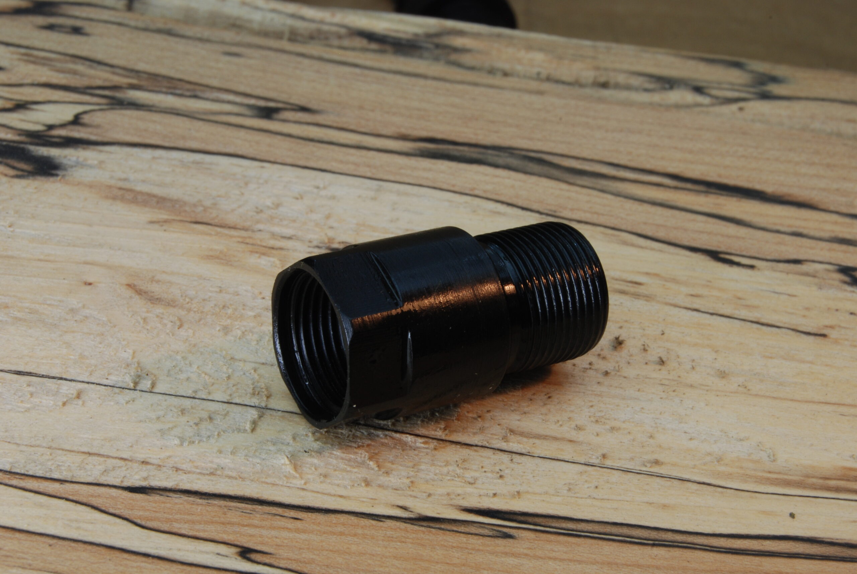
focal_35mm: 82
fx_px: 1966
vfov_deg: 16.6
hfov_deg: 24.6
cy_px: 287
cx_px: 428
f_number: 22
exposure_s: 1/10
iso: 200
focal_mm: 55
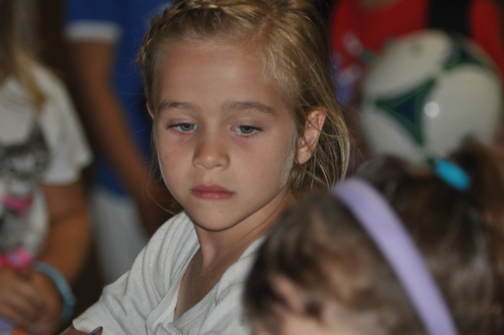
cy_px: 168
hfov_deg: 9.5
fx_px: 3041
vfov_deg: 6.3
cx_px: 252
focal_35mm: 218
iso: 800
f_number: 4.5
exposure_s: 1/60
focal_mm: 145
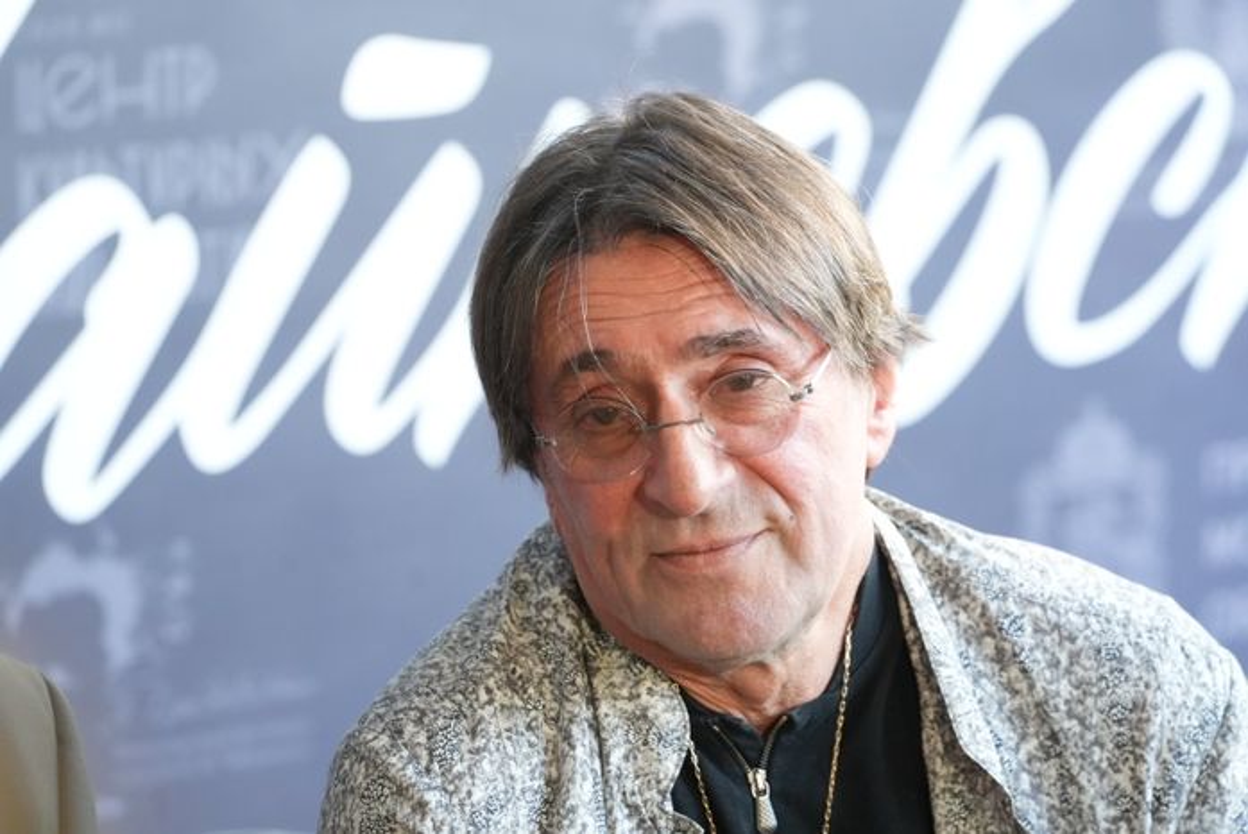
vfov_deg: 6.9
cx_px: 624
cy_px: 417
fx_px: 6939
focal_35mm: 200
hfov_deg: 10.3
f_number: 5.6
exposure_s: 1/200
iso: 8000
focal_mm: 200
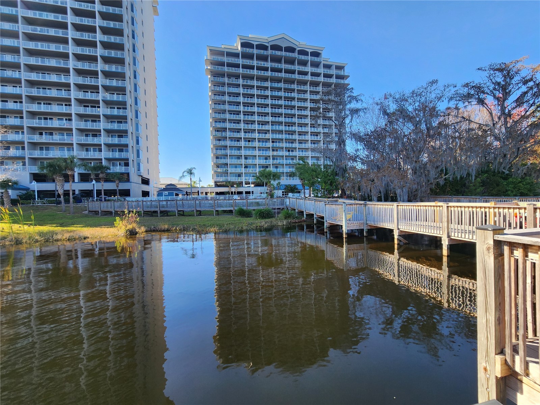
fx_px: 203
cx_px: 270
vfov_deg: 89.9
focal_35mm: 13
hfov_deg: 106.2
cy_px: 202
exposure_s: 1/503
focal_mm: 2.2
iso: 50
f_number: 2.2
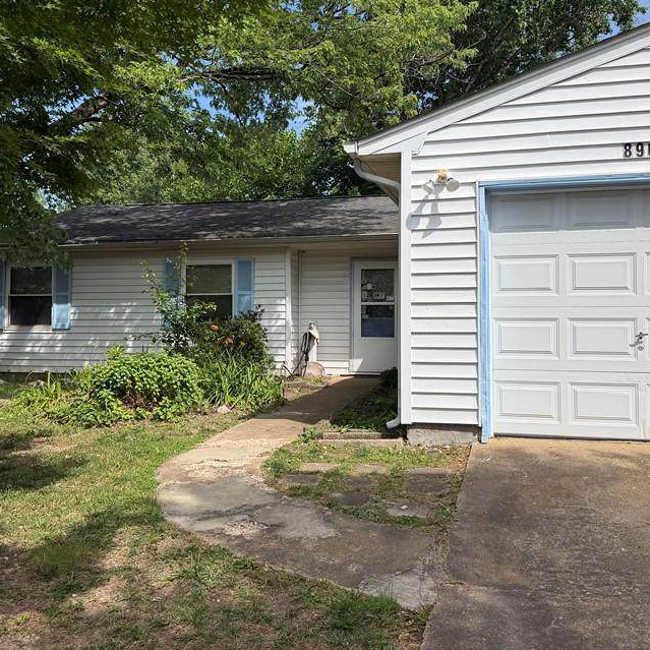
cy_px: 303
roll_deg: +0.0
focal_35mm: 34
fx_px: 722
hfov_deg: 48.4
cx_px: 344
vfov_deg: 48.4
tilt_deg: +3.9
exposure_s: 1/5714
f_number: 1.78
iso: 80
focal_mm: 6.76
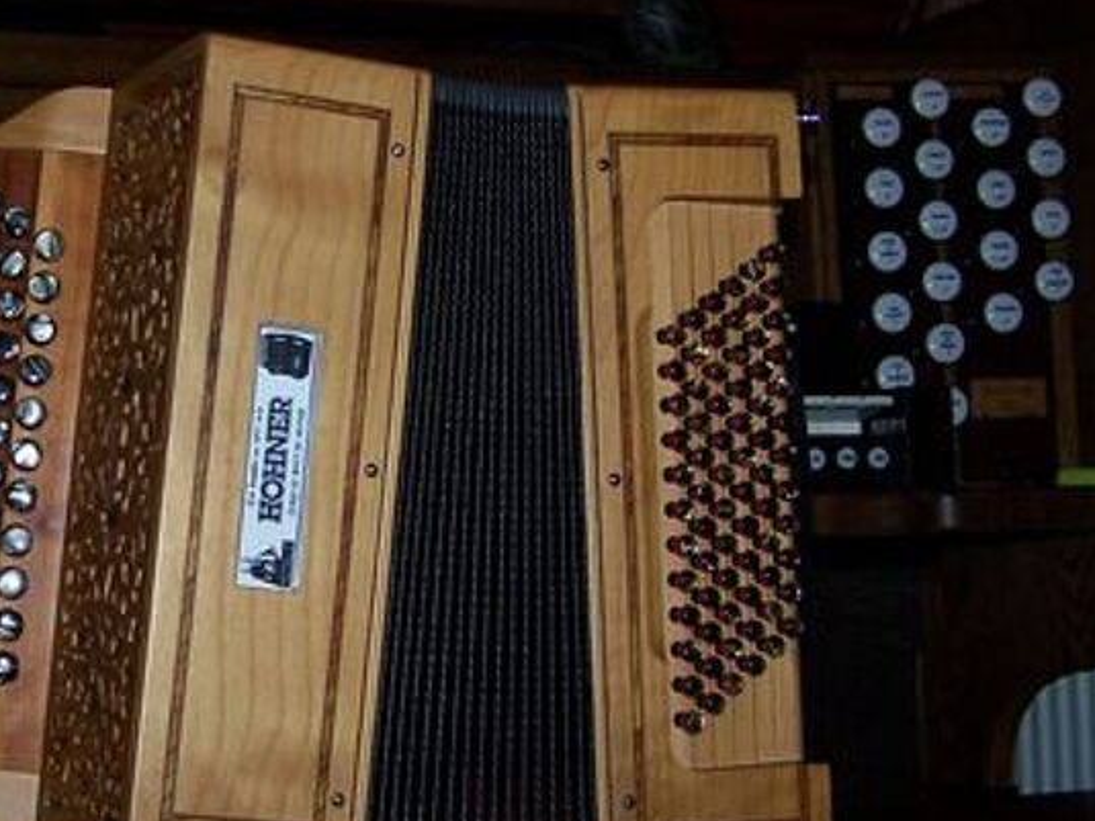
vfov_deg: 20.7
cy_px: 399
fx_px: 2245
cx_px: 268
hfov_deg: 27.0
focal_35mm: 71
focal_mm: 6.3
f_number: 2.8
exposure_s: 1/60
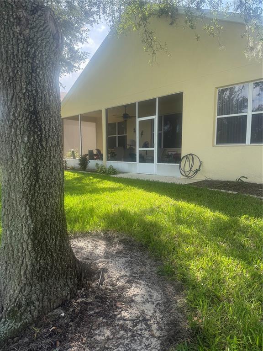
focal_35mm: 24
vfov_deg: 71.6
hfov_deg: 56.8
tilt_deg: -5.1
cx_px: 132
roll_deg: -1.6
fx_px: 243
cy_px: 176
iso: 100
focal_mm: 6.76
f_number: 1.78
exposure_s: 1/1211
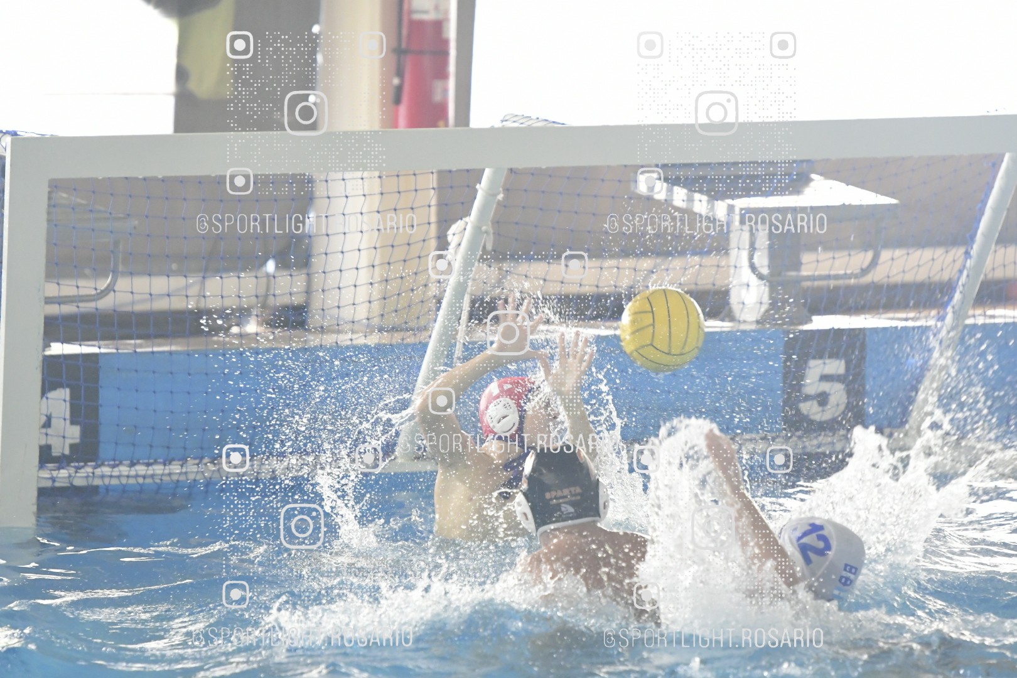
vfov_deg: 4.6
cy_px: 339
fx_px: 8474
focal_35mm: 300
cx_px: 508
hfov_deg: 6.9
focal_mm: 200
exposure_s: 1/500
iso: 6400
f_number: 3.2
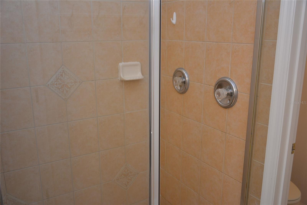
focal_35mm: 34
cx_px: 154
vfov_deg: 38.4
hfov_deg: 55.1
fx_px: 294
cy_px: 102
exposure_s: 1/60
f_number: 4
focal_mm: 23
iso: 360
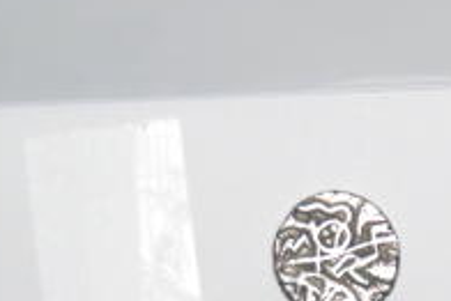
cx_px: 522
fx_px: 4137
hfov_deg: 6.2
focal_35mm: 330
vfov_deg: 4.2
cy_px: 368
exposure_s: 1/100
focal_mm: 48
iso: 200
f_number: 4.5
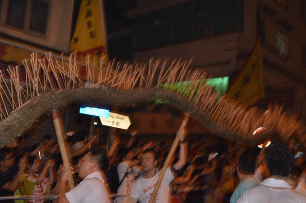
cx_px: 153
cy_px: 102
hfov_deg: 46.5
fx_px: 356
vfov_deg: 31.8
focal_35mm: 42
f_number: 3.5
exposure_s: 1/60
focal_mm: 28
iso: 800
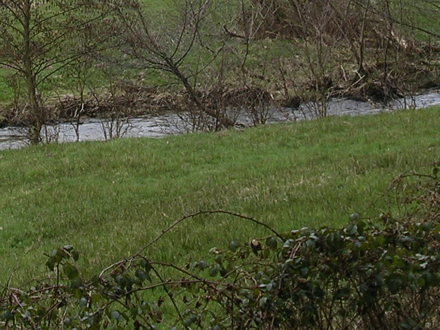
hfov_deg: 12.0
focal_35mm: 164
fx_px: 2084
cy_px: -186
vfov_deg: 8.8
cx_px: 137
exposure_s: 1/225
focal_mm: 10.9
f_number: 3.5
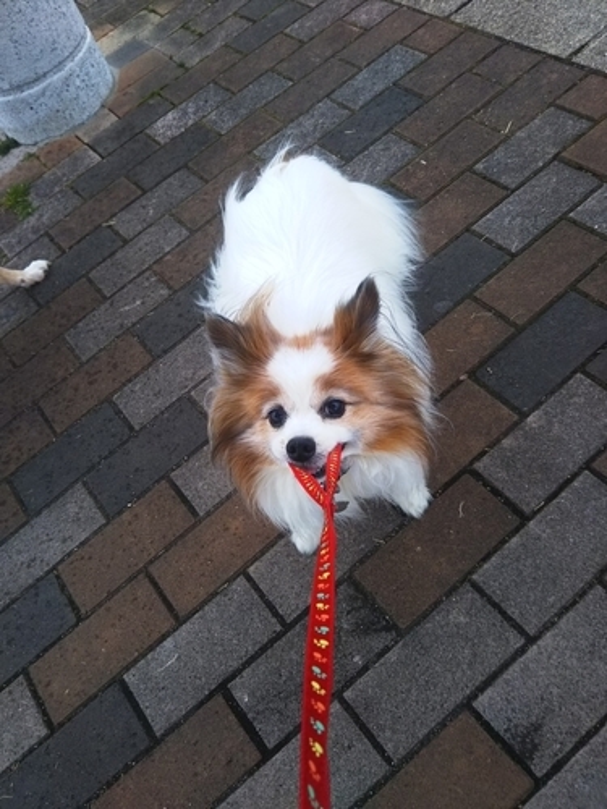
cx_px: 304
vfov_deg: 60.0
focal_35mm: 30
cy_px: 404
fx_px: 701
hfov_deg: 46.8
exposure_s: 1/120
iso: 64
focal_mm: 4
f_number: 2.2
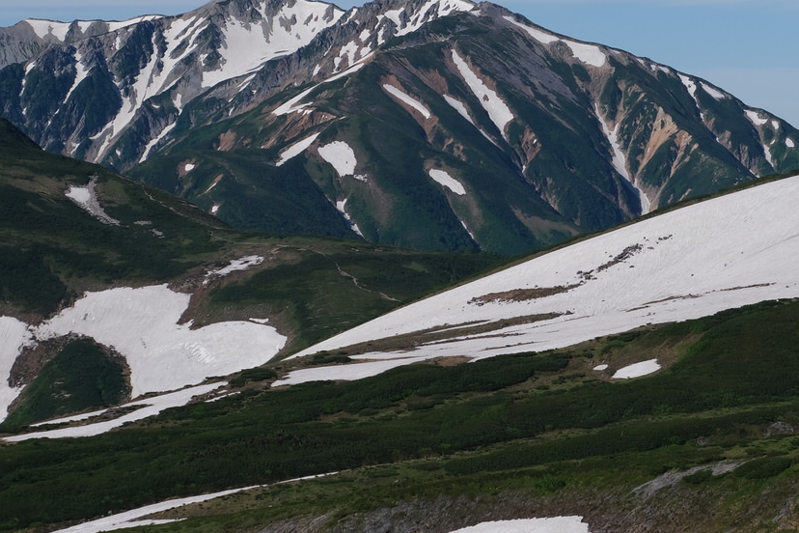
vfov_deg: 8.1
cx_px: 689
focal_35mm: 170
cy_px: 136
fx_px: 3773
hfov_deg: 12.0
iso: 160
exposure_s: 1/680
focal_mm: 58.9
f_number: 8
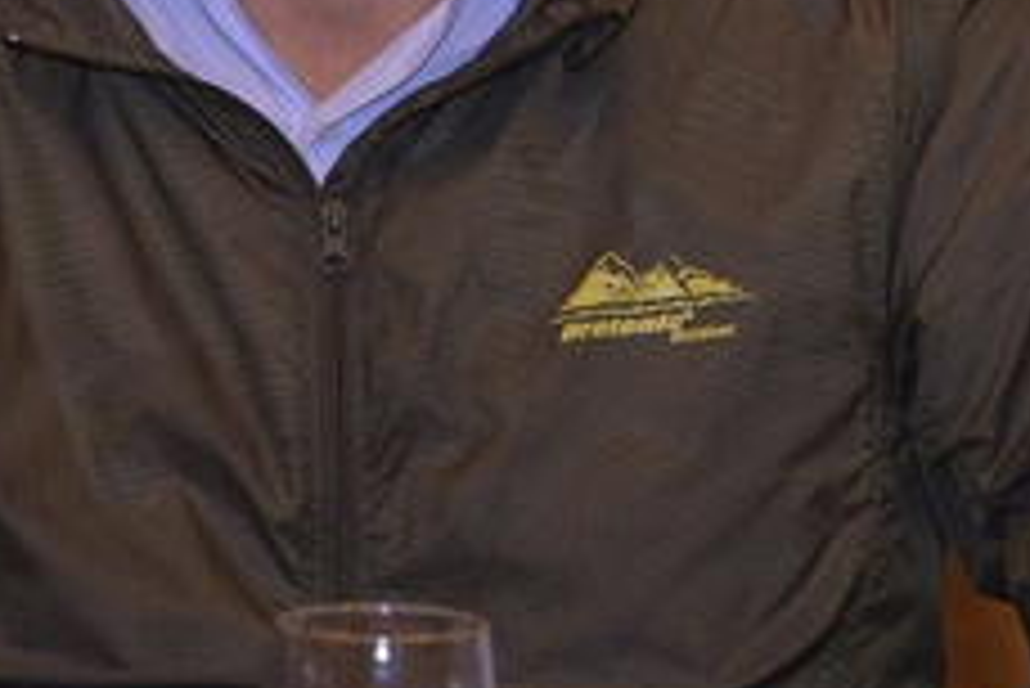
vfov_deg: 2.1
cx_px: 346
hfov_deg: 3.2
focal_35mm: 643
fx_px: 18408
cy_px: -119
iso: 4000
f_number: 10
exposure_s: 1/200
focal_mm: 230
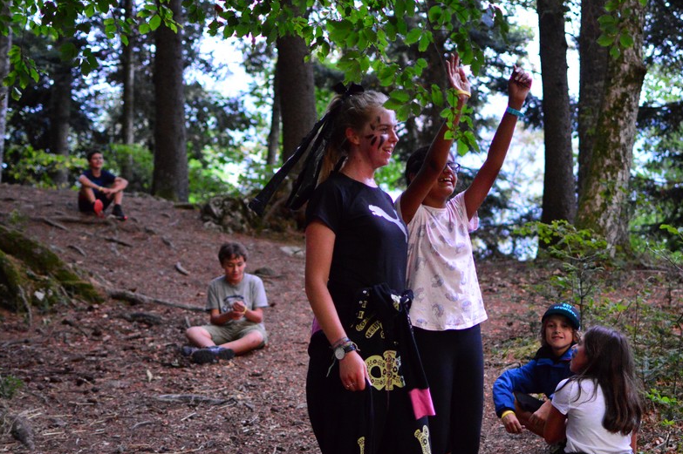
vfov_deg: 19.8
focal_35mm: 69
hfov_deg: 29.3
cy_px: 257
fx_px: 1302
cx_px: 411
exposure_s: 1/320
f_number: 1.8
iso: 3200
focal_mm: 35
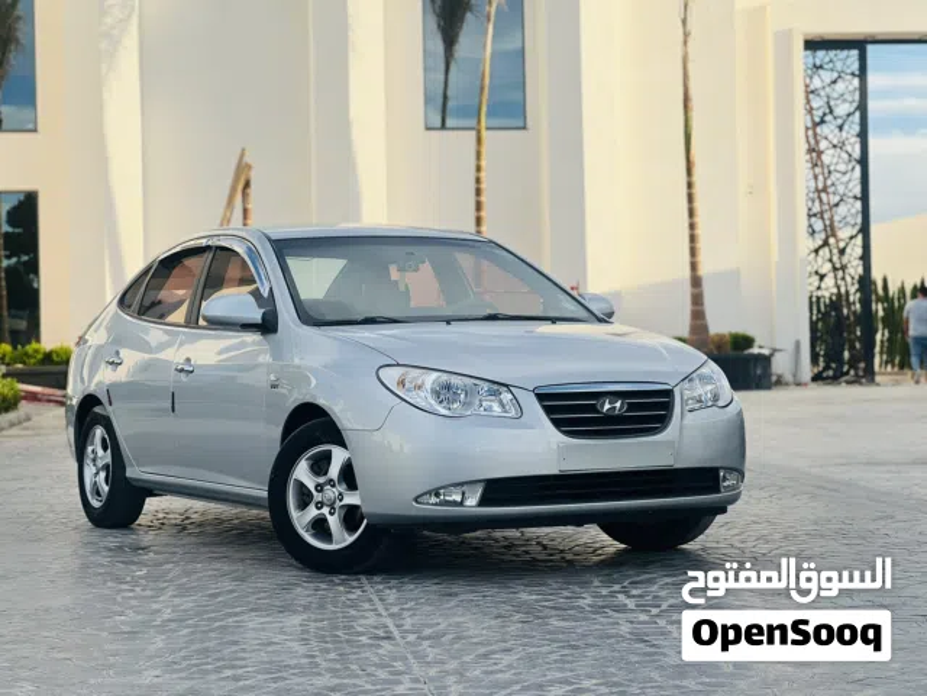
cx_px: 464
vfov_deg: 19.1
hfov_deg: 25.3
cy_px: 348
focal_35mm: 77
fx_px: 2062
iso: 25
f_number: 2.8
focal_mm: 9
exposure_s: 1/244
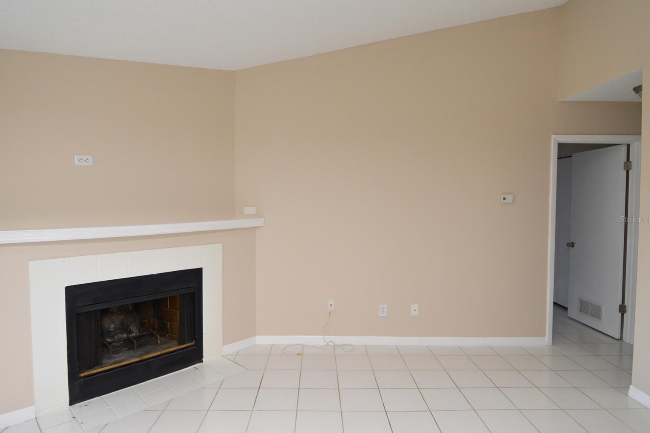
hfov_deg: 86.9
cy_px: 219
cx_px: 315
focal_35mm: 19
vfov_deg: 64.5
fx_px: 343
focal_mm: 12
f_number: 4
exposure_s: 1/60
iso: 560
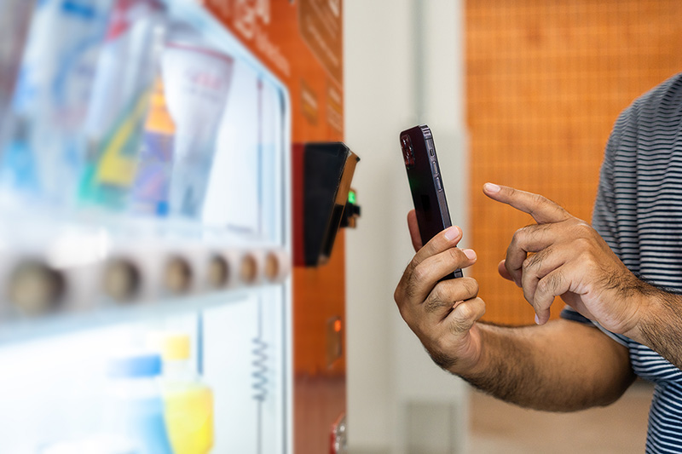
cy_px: 227
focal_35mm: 50
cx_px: 341
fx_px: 947
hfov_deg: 39.6
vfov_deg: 27.0
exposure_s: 1/160
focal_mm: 50
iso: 500
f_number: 2.5
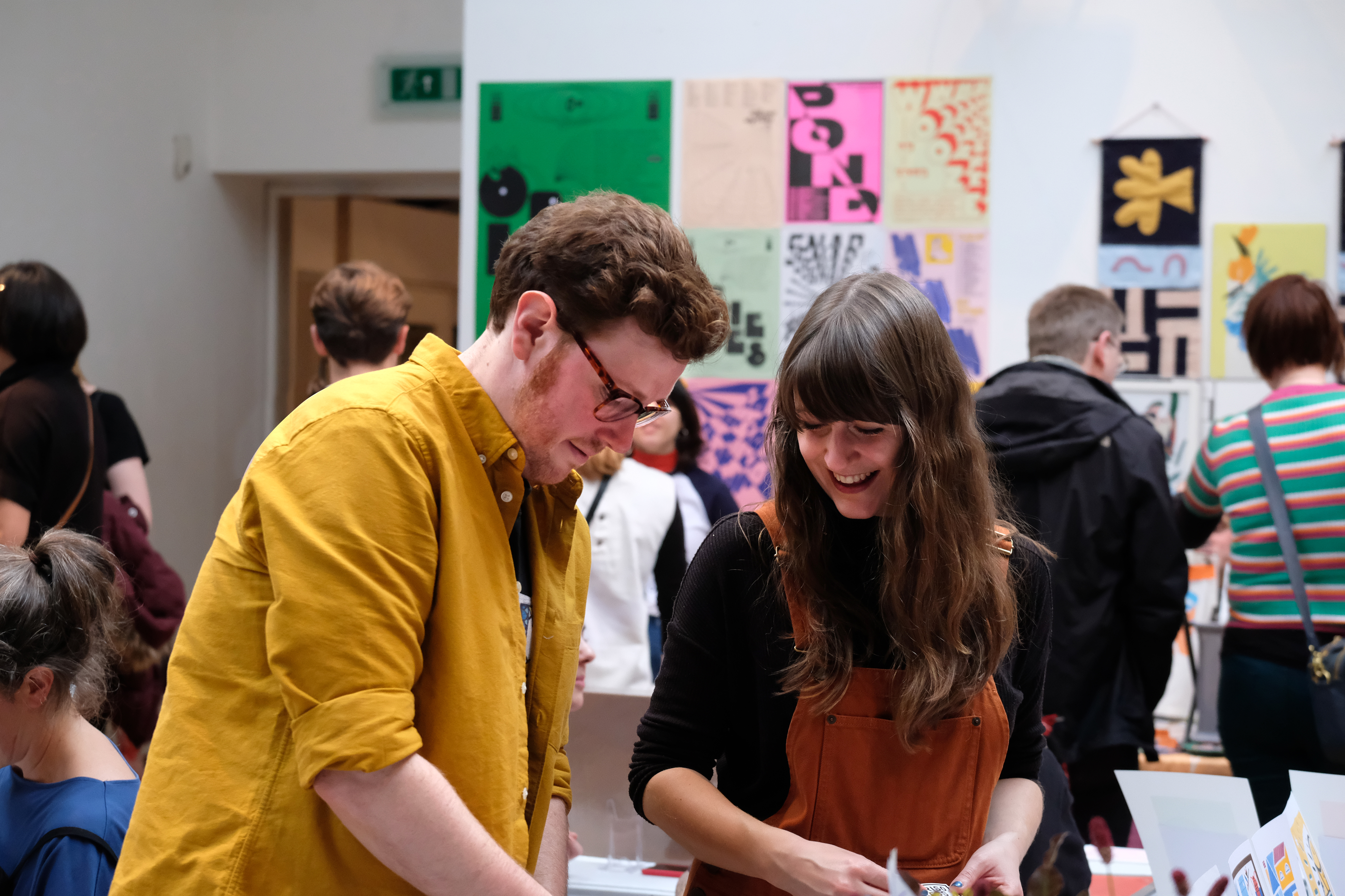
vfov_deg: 18.2
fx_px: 2802
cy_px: 448
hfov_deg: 27.0
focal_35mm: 75
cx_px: 672
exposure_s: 1/210
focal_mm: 50
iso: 3200
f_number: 4
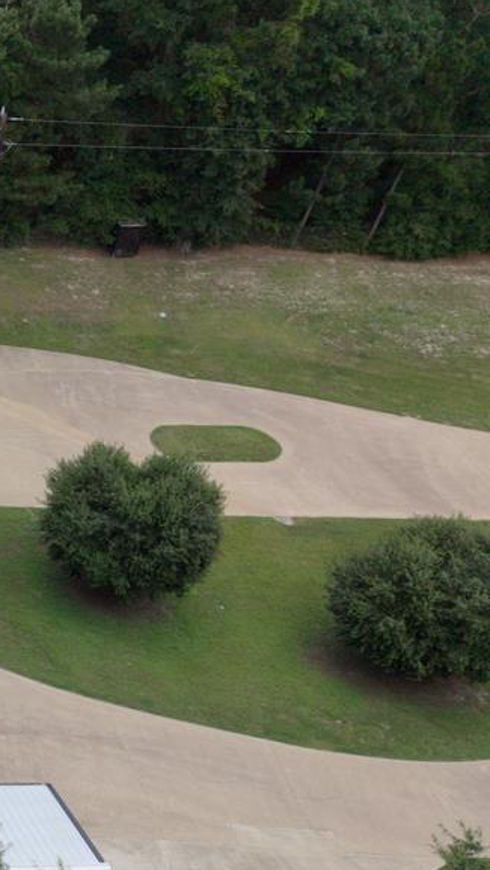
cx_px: -427
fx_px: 1338
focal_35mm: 58
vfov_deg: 35.3
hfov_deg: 16.7
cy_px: 647
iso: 200
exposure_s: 1/2500
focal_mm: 8.67
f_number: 1.8
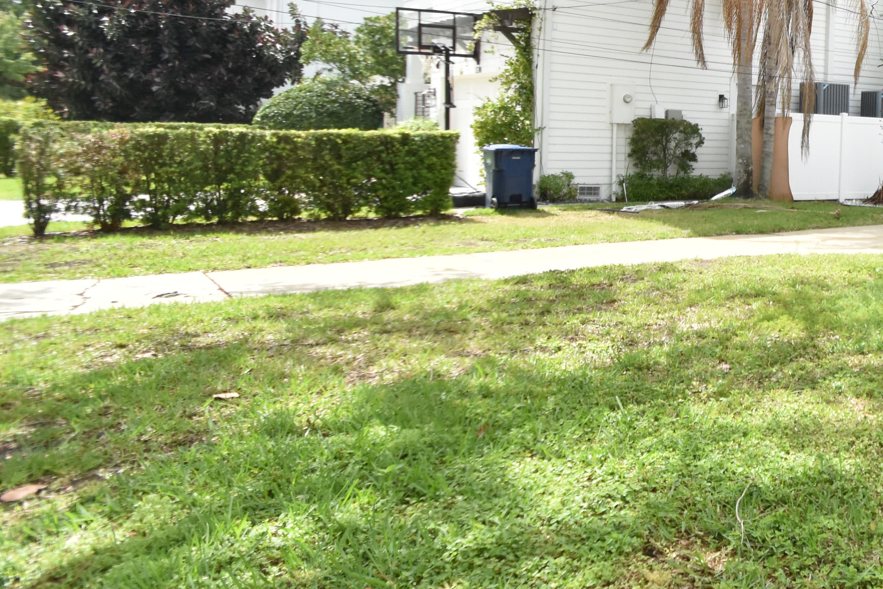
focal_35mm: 35
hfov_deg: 41.8
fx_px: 858
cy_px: 129
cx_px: 994
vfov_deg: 36.7
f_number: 3.5
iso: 800
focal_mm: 10
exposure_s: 1/4000
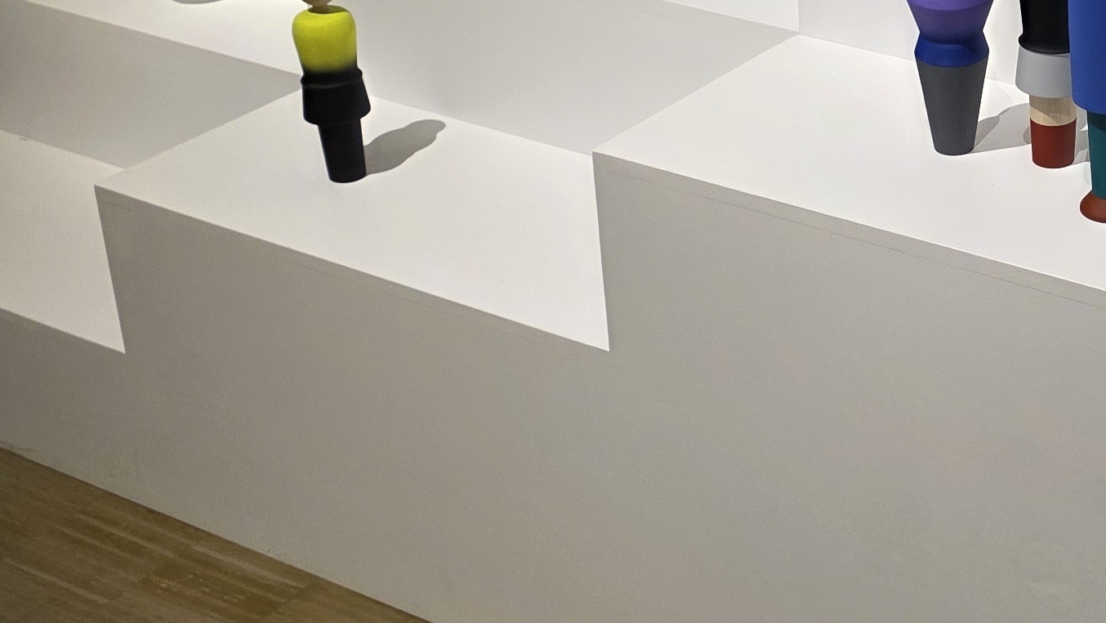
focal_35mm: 74
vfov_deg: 16.1
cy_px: 62
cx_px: 1117
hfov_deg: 26.9
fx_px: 2170
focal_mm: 6.3
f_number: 1.7
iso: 100
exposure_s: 1/64.7
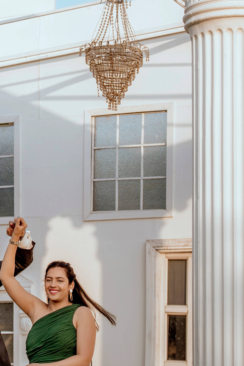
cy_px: 77
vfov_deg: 18.1
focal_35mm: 112
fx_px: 1139
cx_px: -22
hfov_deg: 12.0
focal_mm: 35
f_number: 2
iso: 80
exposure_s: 1/640
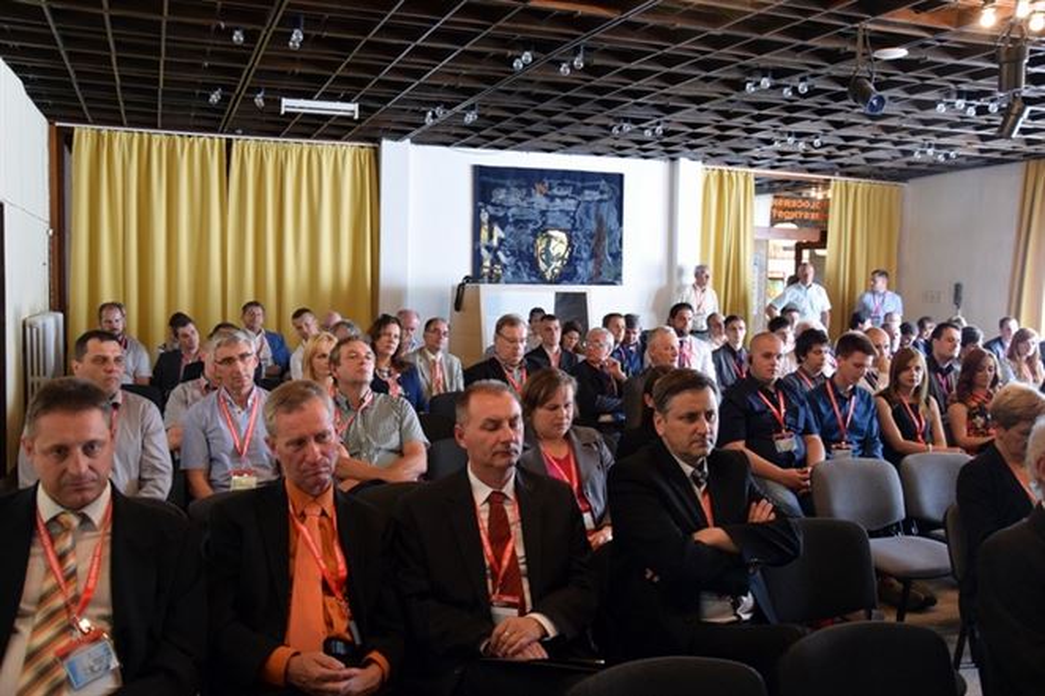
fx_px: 958
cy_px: 348
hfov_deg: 57.2
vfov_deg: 39.9
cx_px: 522
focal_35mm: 33
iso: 1600
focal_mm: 22
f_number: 4
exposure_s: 1/60
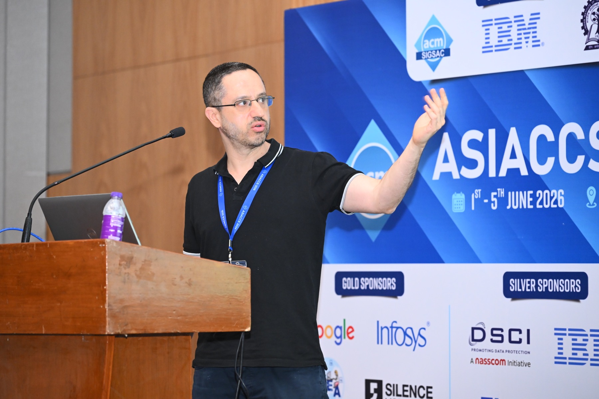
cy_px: 200
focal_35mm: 120
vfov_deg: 11.4
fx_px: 1997
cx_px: 300
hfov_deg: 17.1
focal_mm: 120
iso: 2500
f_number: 4.5
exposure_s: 1/125
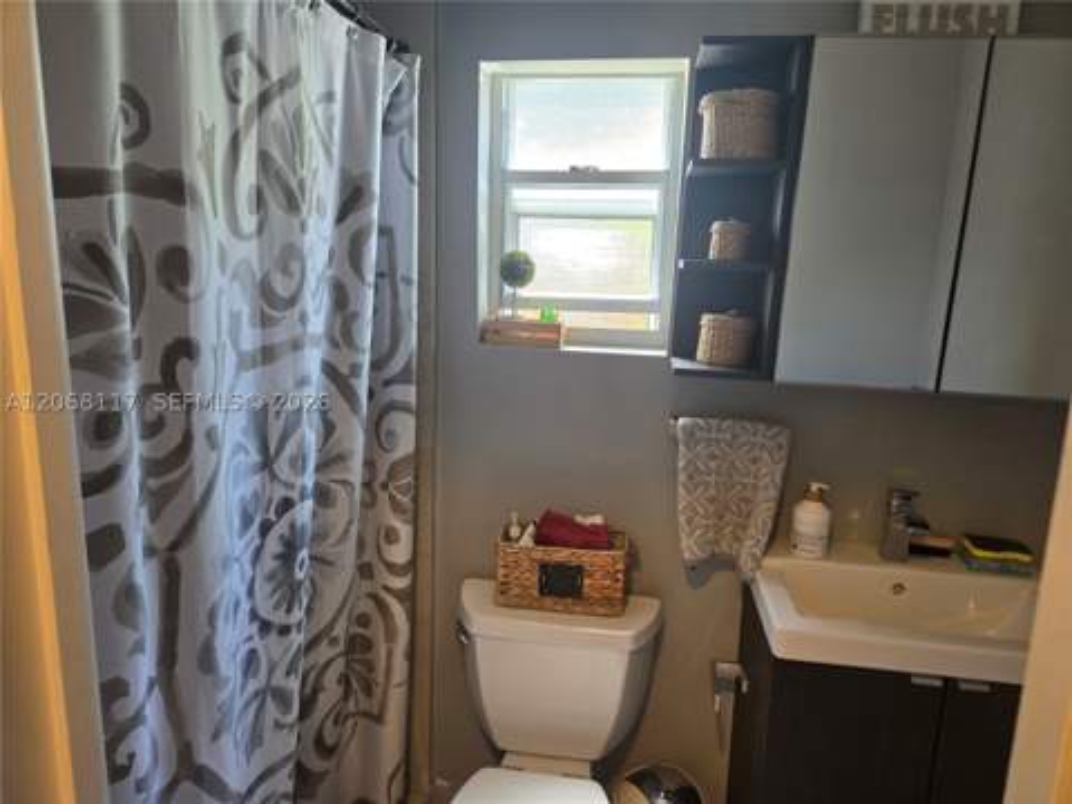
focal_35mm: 23
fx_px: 712
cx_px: 536
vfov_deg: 58.9
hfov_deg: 73.9
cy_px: 402
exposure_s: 1/120
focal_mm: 5.4
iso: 100
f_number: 1.8
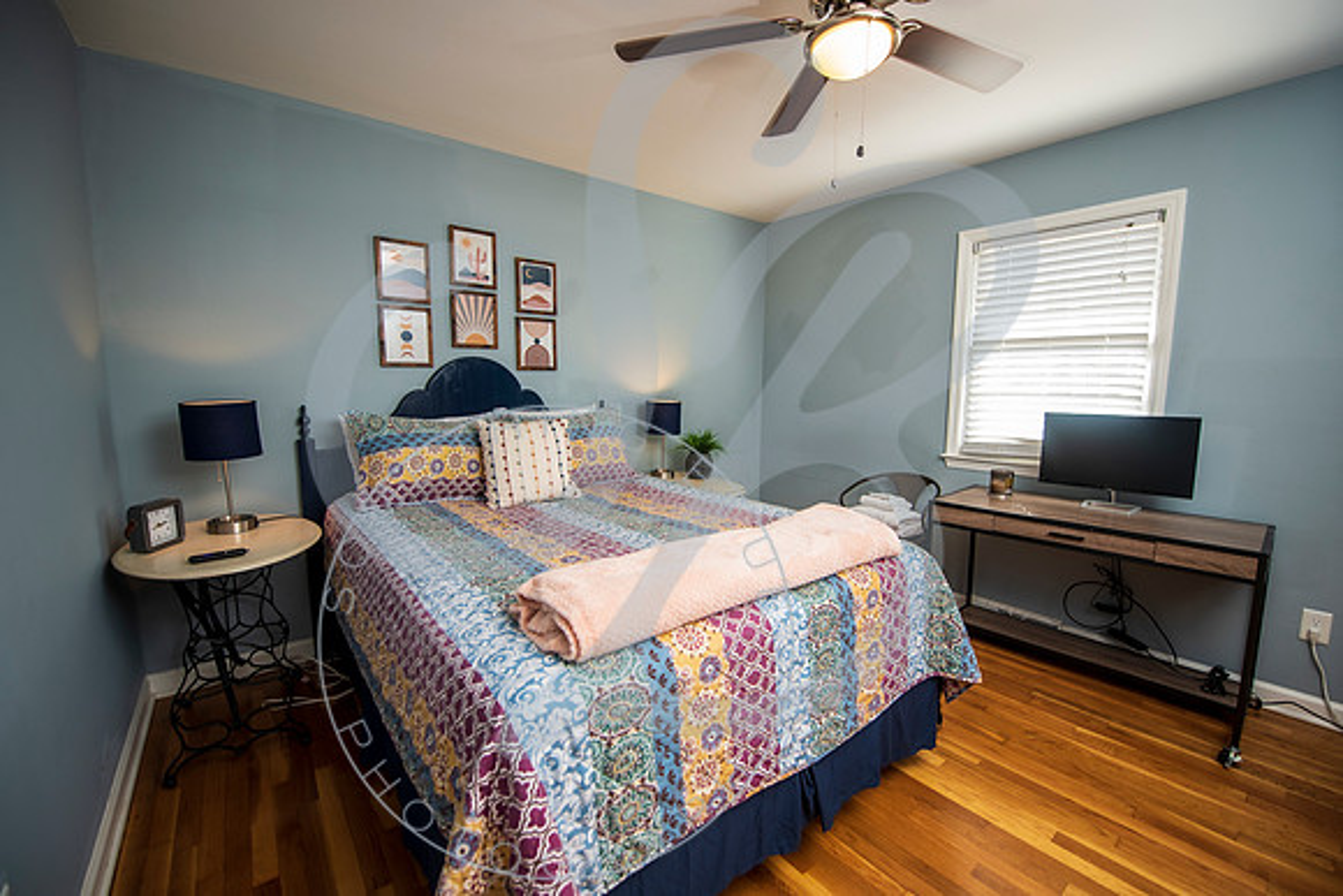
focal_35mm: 14
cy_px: 448
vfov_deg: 79.8
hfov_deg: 102.8
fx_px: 536
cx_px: 672
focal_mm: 14
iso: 400
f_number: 2.8
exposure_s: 1/250
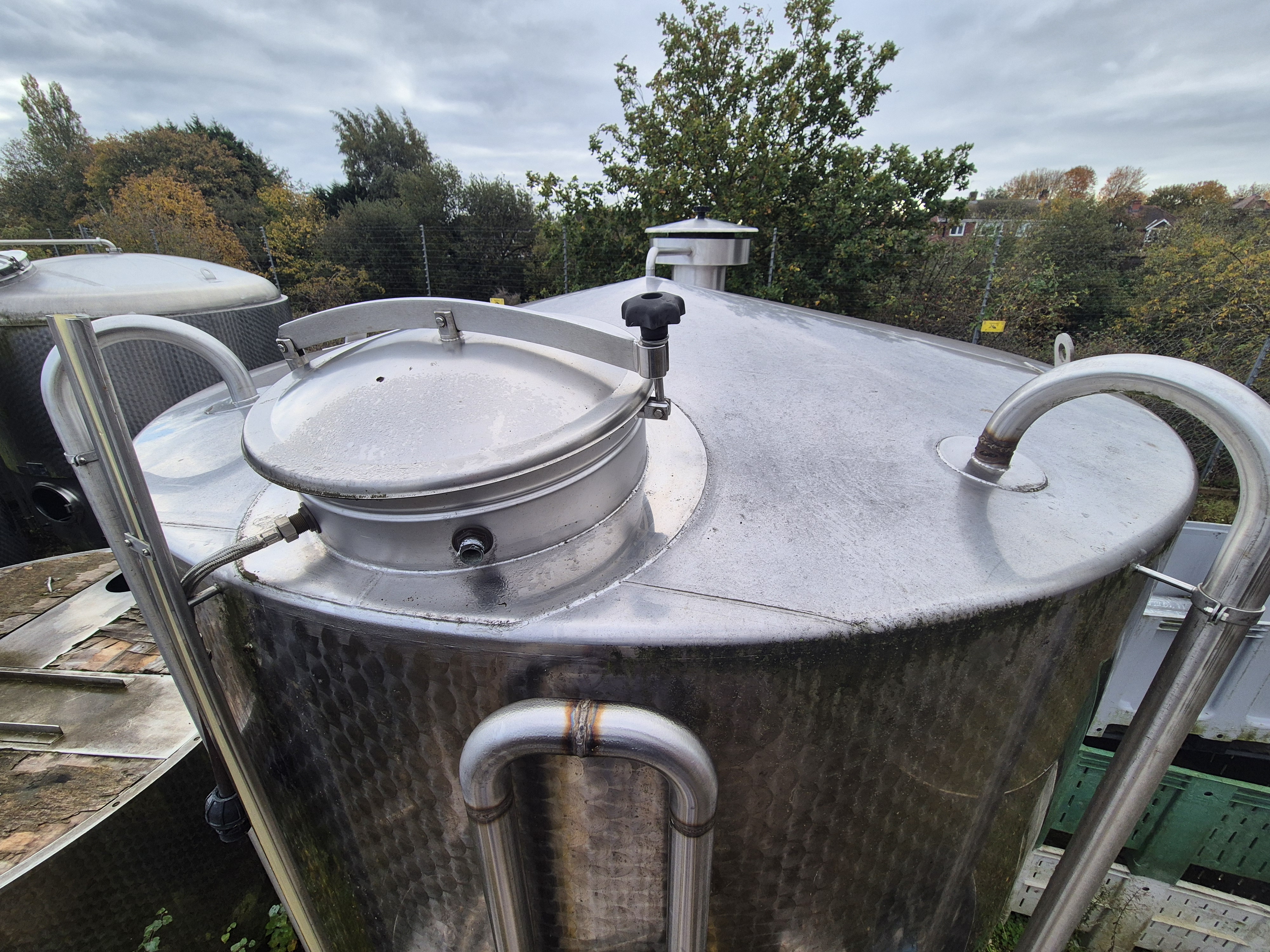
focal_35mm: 13
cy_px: 476
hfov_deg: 106.2
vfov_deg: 89.9
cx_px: 635
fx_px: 477
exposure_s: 1/798
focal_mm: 2.2
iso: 50
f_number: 2.2
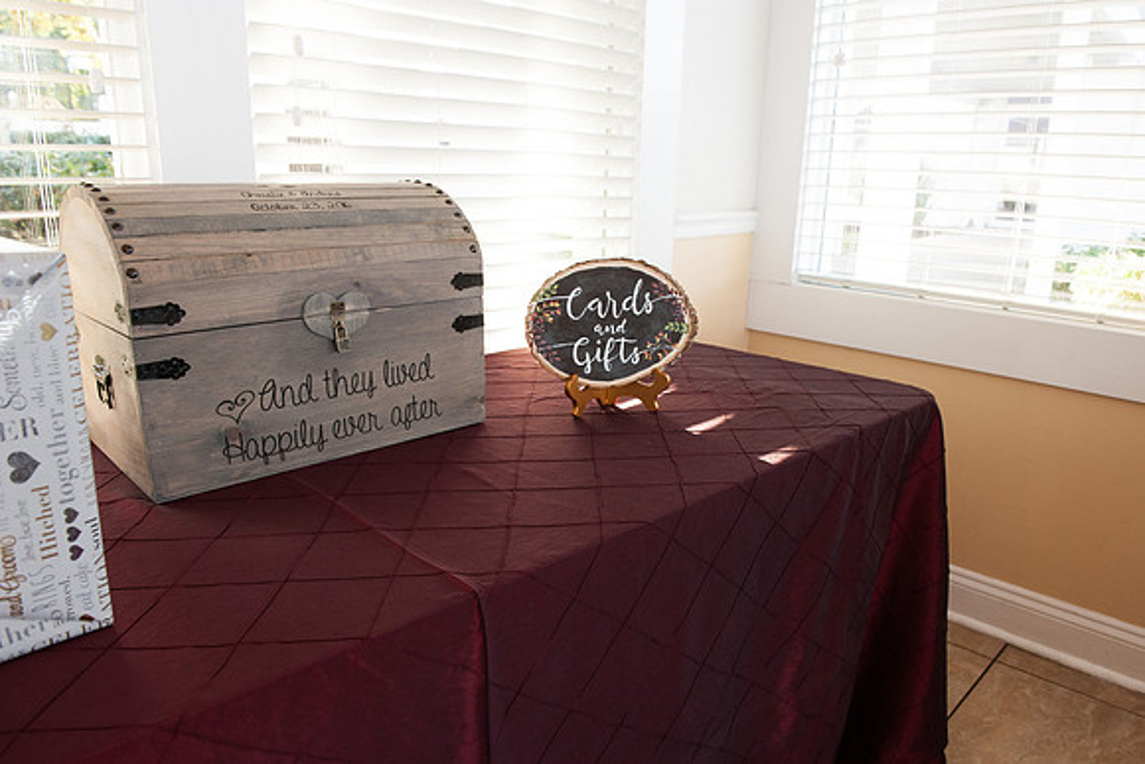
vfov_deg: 51.7
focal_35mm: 25
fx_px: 789
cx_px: 592
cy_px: 394
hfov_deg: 71.9
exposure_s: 1/125
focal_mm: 24
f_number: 5.6
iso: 1000
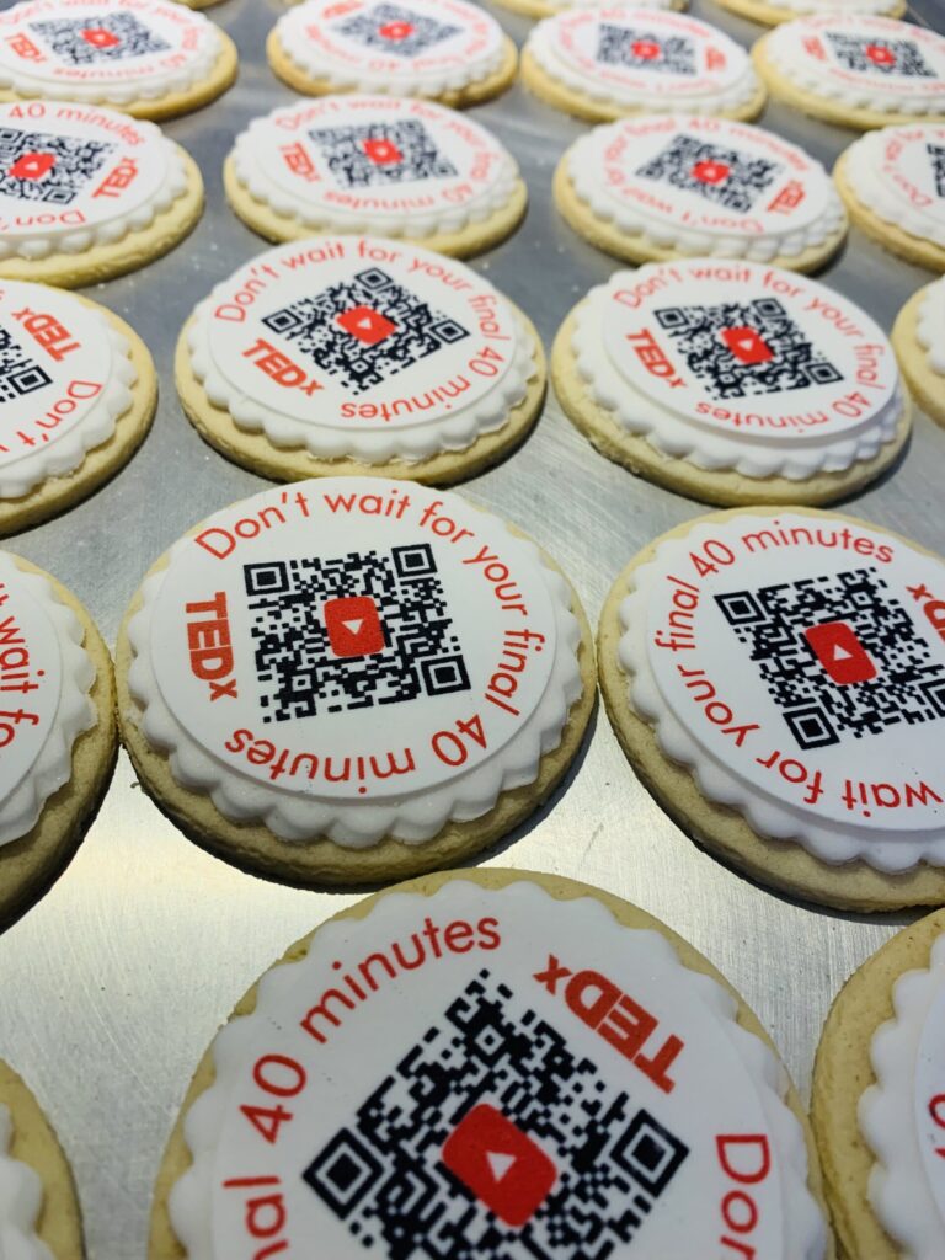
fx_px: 946
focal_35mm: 26
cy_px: 630
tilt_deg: -51.5
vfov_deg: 67.3
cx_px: 472
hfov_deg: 53.1
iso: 80
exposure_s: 1/100
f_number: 1.8
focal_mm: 4.25
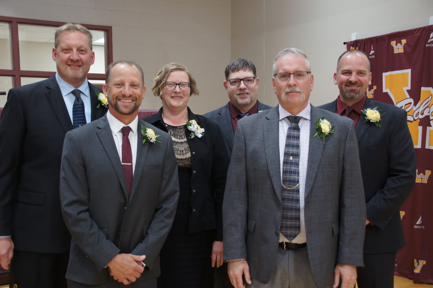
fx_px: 541
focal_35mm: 45
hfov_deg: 43.6
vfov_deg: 29.8
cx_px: 216
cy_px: 144
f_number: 4.5
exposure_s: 1/50
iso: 1000
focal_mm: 30
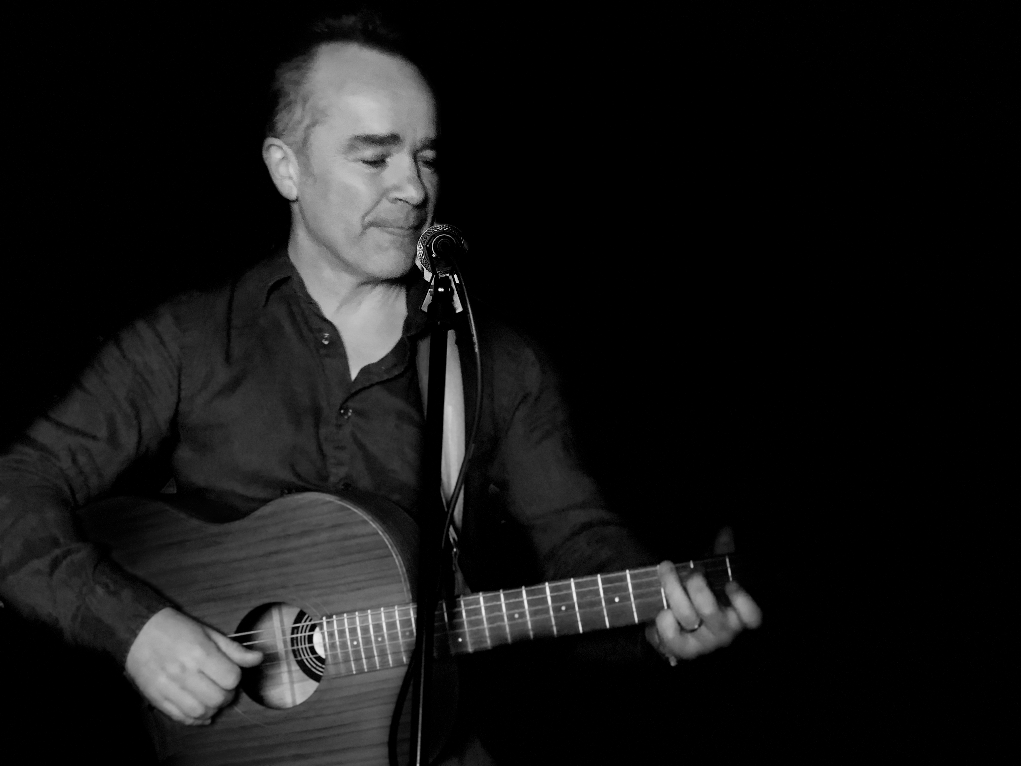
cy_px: 383
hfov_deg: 36.8
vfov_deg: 28.0
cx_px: 510
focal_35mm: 52
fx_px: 1534
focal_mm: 6
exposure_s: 1/10
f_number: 2.4
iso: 160
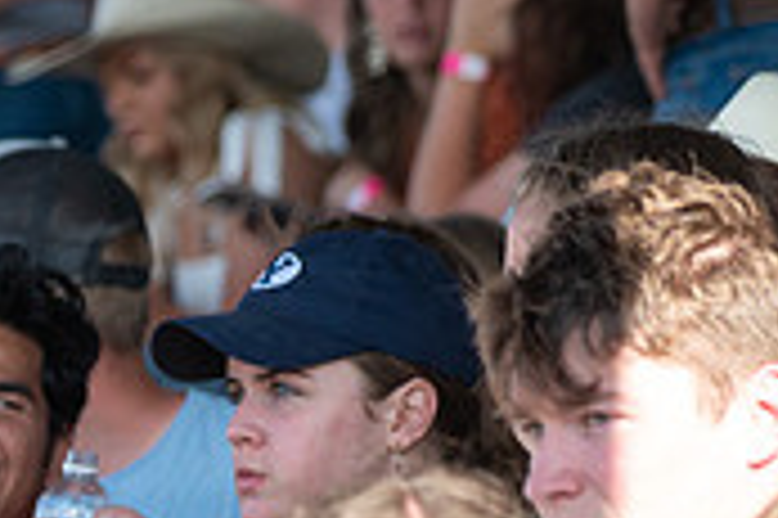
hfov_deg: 2.5
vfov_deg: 1.6
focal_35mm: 839
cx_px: -505
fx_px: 18114
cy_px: 835
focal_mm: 200
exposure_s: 1/1000
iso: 800
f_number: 5.6
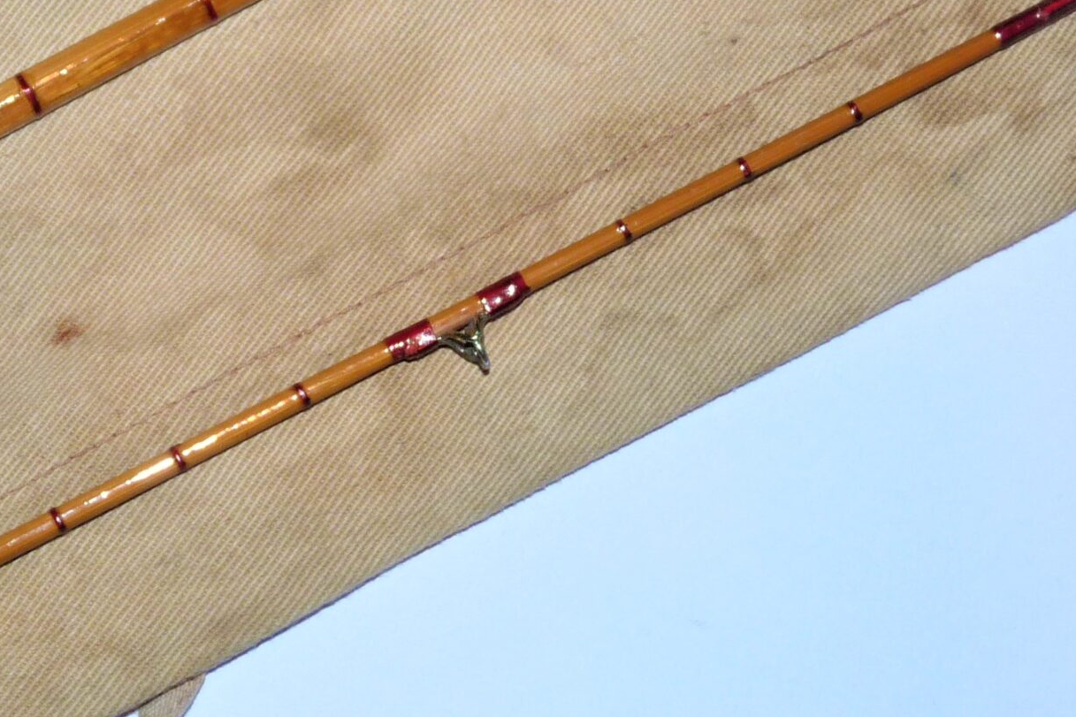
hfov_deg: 17.5
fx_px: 3466
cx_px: 238
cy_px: 67
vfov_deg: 11.7
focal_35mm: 116
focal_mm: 9.5
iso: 100
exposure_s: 1/30
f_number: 3.2
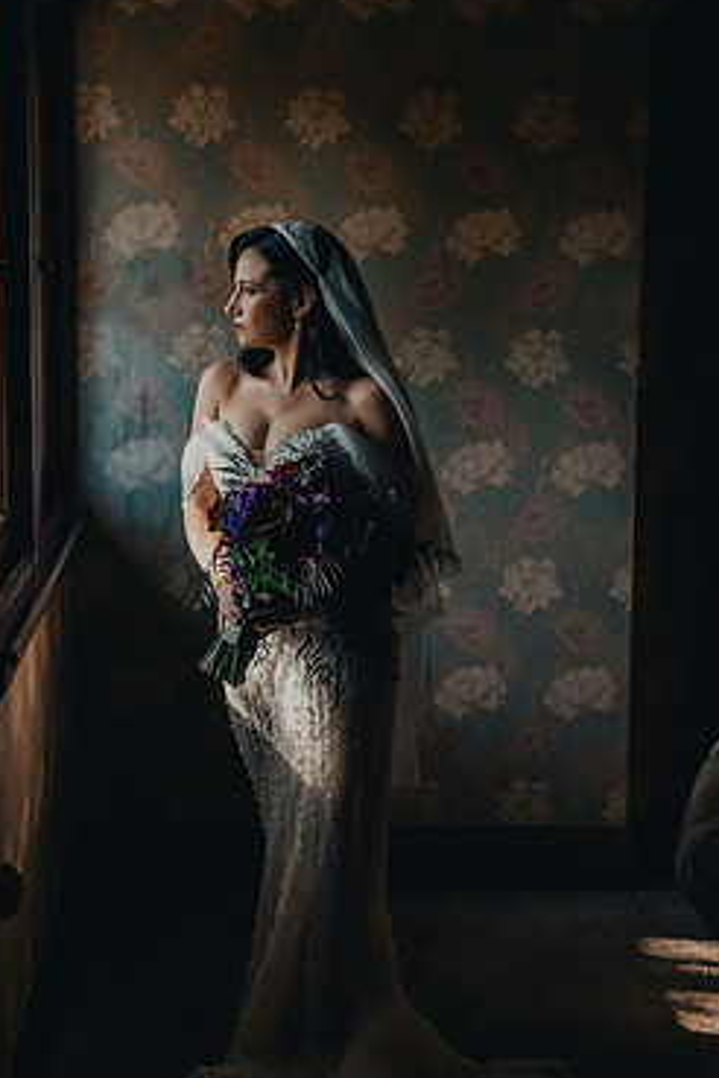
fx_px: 2007
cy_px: 497
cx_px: 316
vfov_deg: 30.1
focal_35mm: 67
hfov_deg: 20.3
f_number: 2.8
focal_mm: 55
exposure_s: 1/1600
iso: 1250
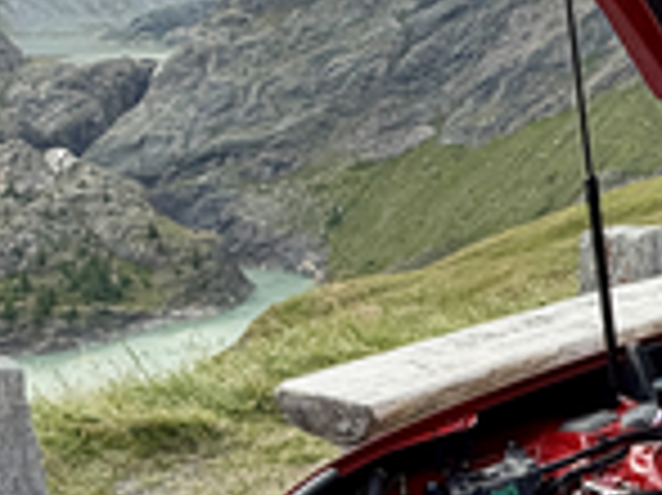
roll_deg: -0.1
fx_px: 1338
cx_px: 721
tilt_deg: -15.5
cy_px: 338
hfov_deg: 25.8
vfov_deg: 20.9
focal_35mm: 70
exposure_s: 1/686
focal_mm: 2.22
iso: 40
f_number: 2.2
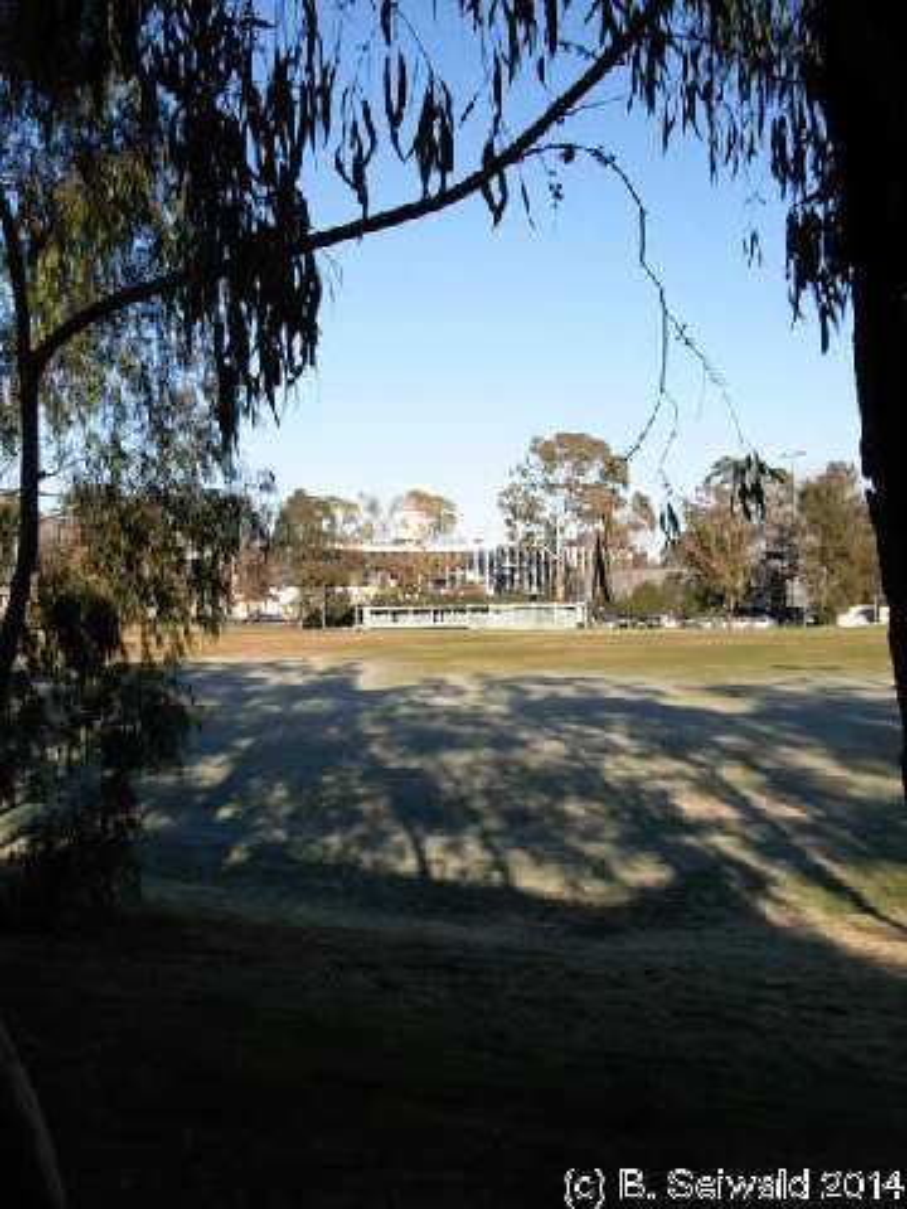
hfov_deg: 37.7
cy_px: 604
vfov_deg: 49.0
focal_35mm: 38
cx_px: 454
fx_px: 1328
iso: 79
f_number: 2.9
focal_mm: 6.3
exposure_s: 1/745
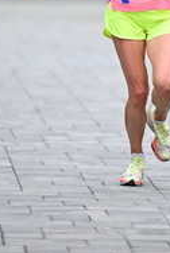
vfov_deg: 3.5
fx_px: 4121
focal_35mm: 584
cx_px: 163
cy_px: -59
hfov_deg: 2.4
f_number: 2.8
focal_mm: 200
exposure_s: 1/2000
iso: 640
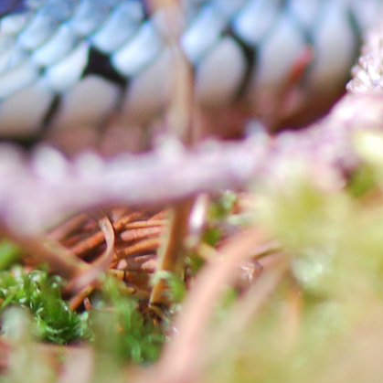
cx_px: -329
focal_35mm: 655
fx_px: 8200
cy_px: 77
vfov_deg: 2.7
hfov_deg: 2.7
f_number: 3.3
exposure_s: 1/125
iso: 250
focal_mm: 105
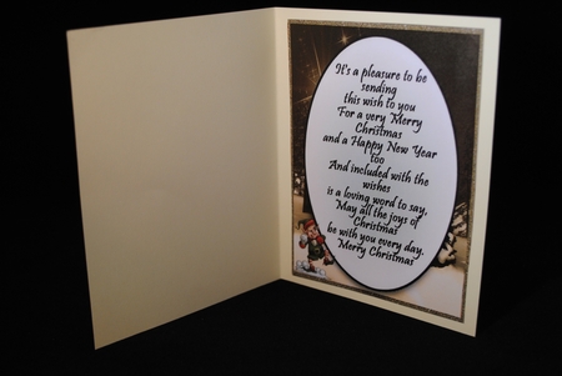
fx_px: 797
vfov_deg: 26.5
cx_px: 281
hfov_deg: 38.8
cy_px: 188
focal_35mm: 51
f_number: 5
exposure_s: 1/30
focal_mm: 34
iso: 250
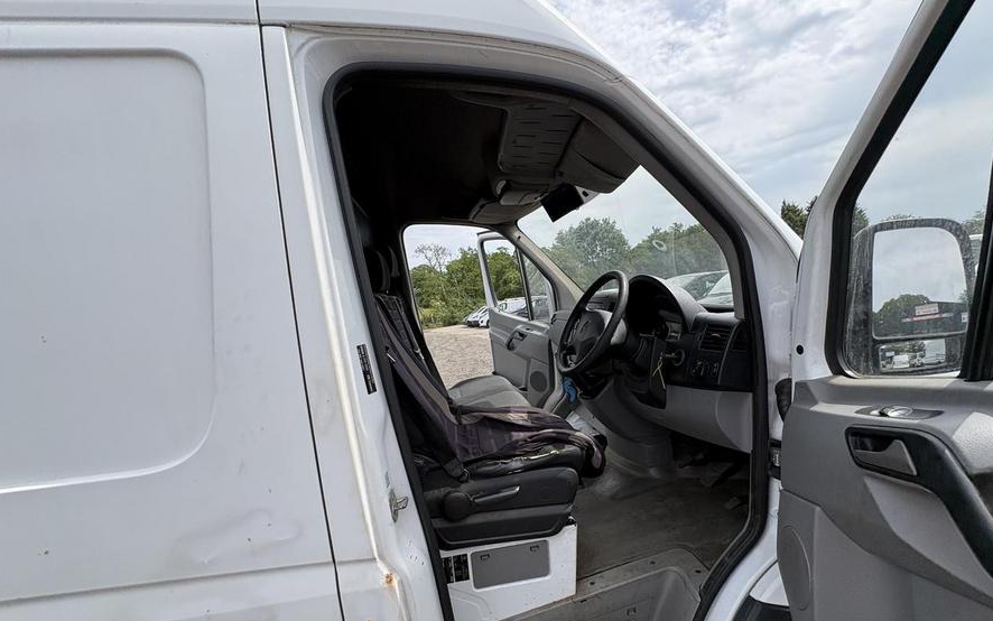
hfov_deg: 101.5
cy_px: 368
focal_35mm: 15
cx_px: 495
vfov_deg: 74.1
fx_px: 406
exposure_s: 1/879
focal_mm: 2.22
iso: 40
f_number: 2.2
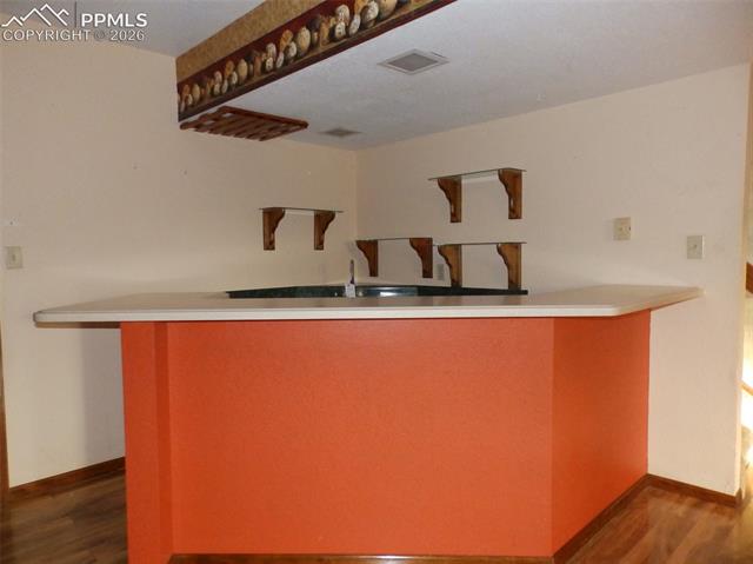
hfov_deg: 76.4
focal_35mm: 22
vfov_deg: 61.0
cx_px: 376
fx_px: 478
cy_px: 282
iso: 800
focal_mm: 4
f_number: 3.4
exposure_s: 1/30
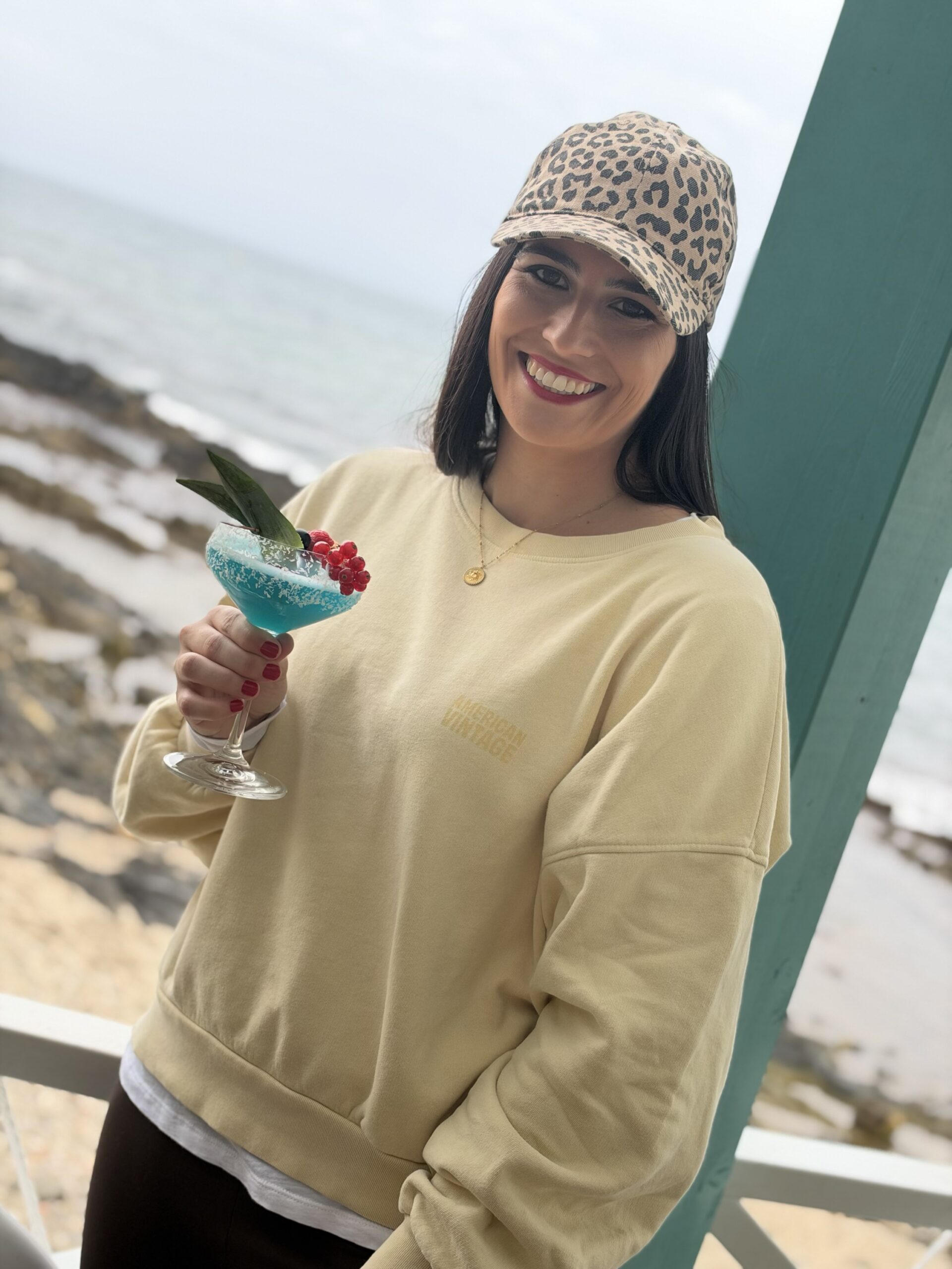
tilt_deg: -9.1
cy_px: 634
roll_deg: -18.6
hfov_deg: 30.3
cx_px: 476
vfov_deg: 39.7
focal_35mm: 48
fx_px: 1760
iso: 80
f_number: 1.8
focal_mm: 6.93
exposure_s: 1/410
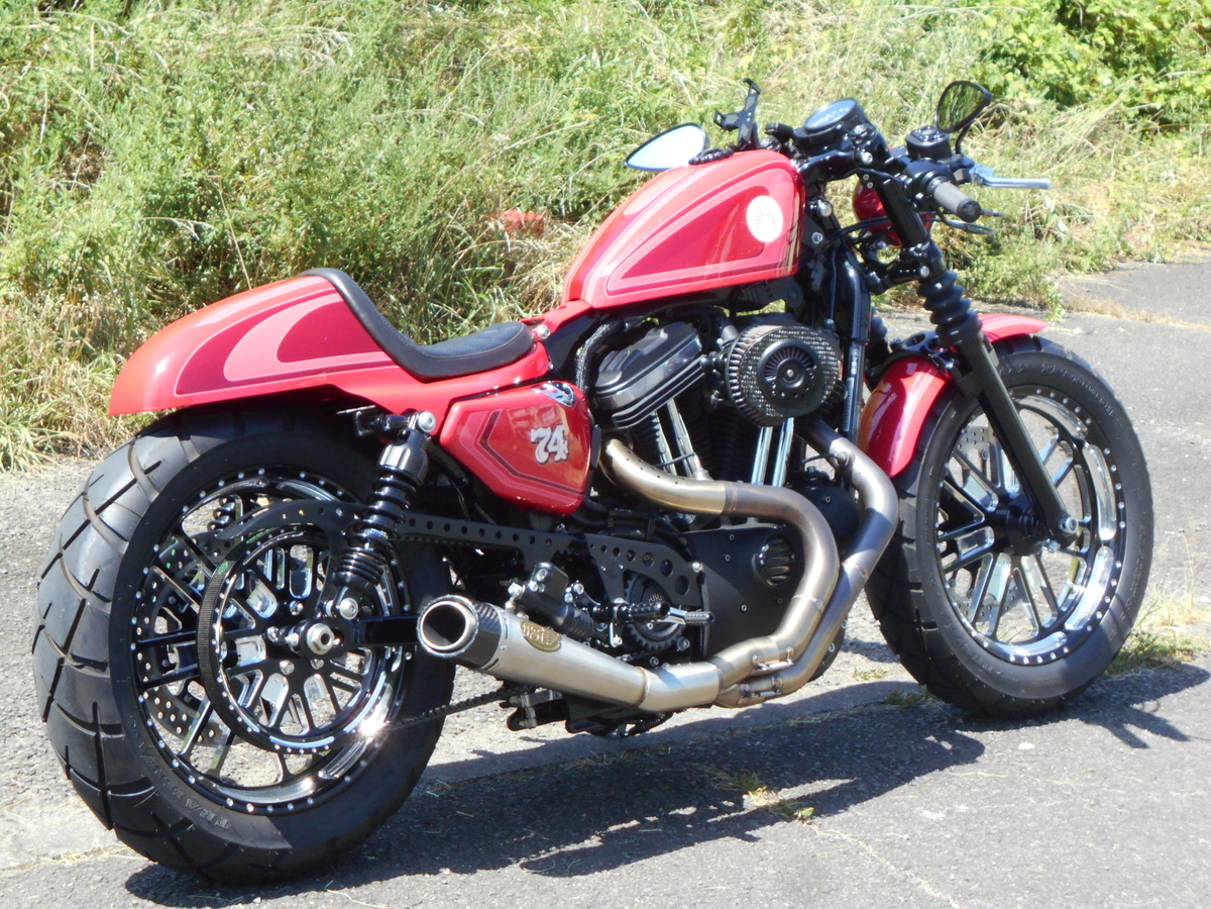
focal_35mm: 86
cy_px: 454
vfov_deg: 17.2
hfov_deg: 22.8
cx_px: 606
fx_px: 3009
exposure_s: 1/250
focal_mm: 15.4
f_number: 6.3
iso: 220
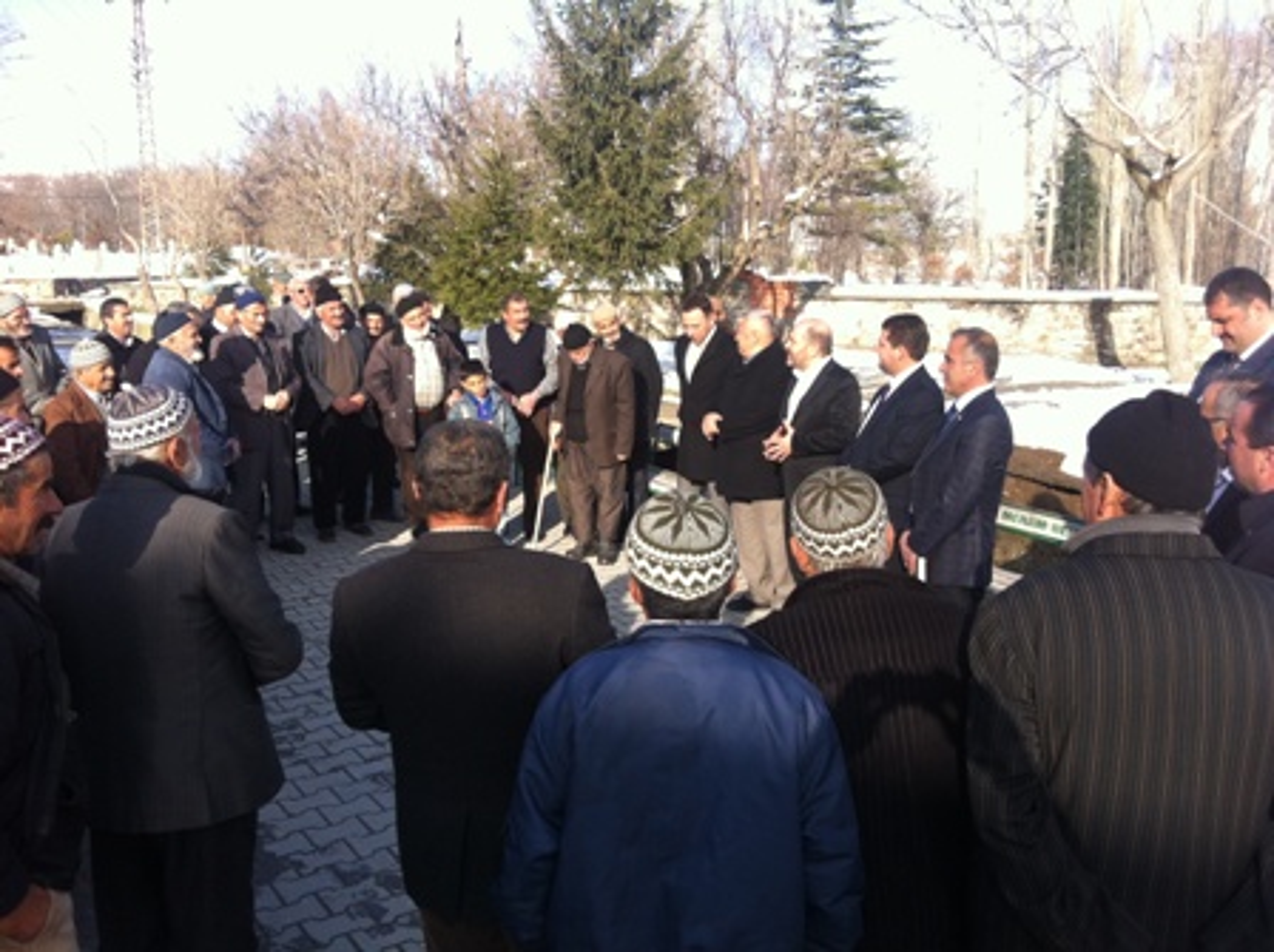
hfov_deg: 52.7
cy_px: 476
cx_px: 637
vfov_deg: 40.6
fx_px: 1287
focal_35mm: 35
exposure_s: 1/471
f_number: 2.8
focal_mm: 3.85
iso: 80
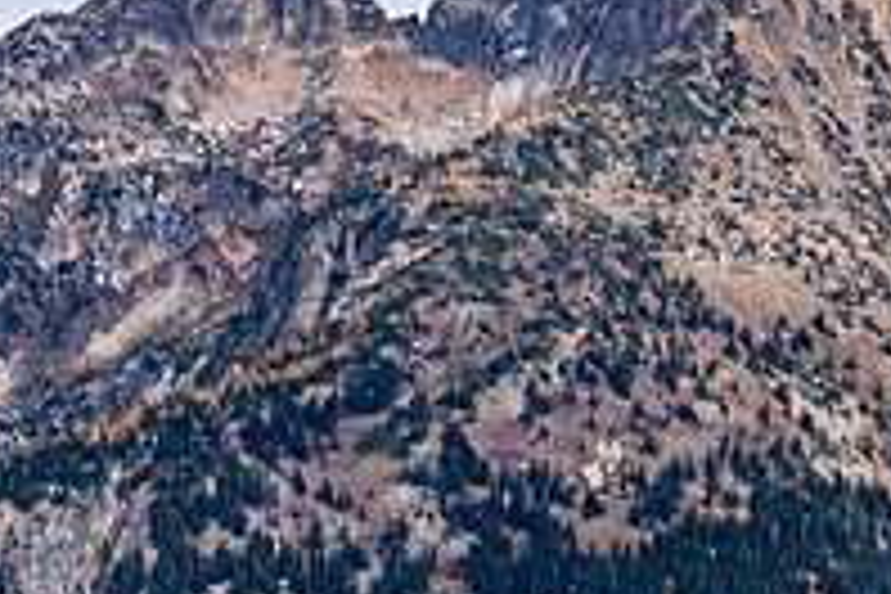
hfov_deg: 7.6
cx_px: 1246
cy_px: 484
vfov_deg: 5.2
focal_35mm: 266
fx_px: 6583
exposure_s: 1/250
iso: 100
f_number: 6.3
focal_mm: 61
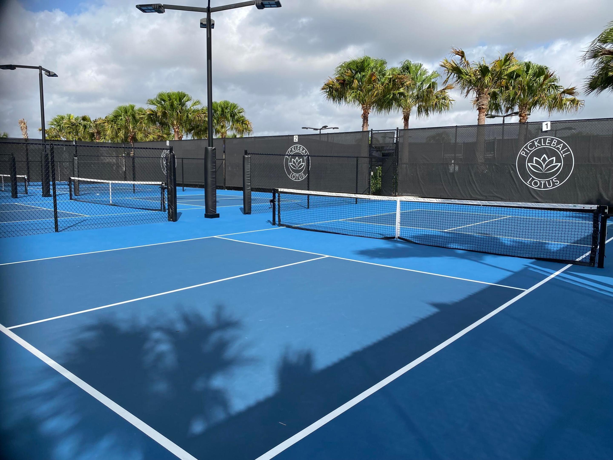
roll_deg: -0.4
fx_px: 460
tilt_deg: -7.3
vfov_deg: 53.1
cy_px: 230
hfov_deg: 67.3
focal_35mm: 26
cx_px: 306
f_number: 1.8
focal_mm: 4.25
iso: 32
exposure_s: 1/2890
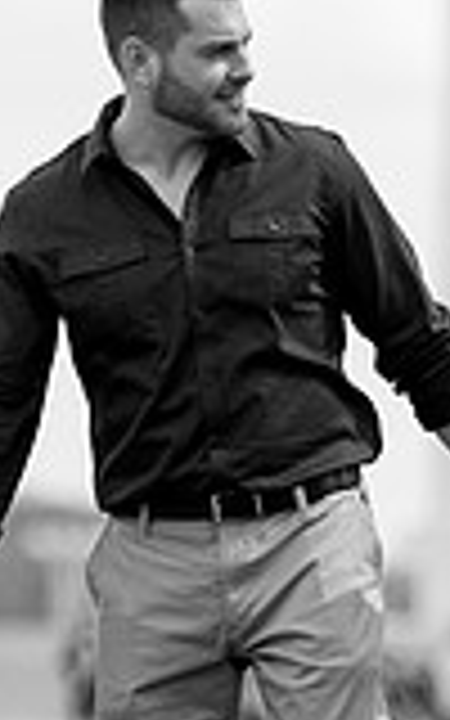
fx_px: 14638
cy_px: 274
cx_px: 734
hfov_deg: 1.8
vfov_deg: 2.8
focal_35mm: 746
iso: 160
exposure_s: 1/500
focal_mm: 160
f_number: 3.5
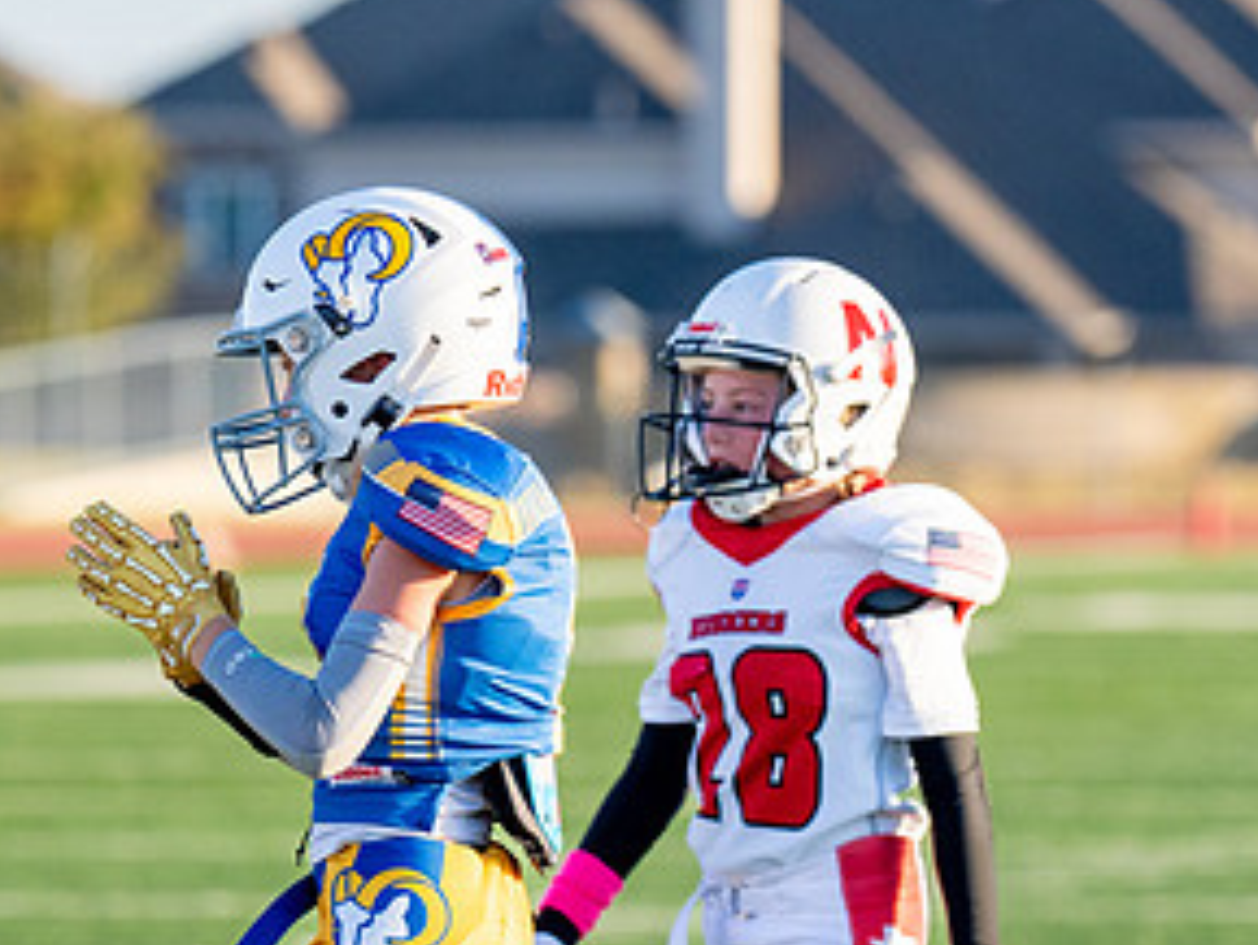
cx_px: 457
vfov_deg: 3.4
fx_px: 15779
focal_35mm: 434
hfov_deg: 4.6
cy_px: 739
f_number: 2.8
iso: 400
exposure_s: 1/3200
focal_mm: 137
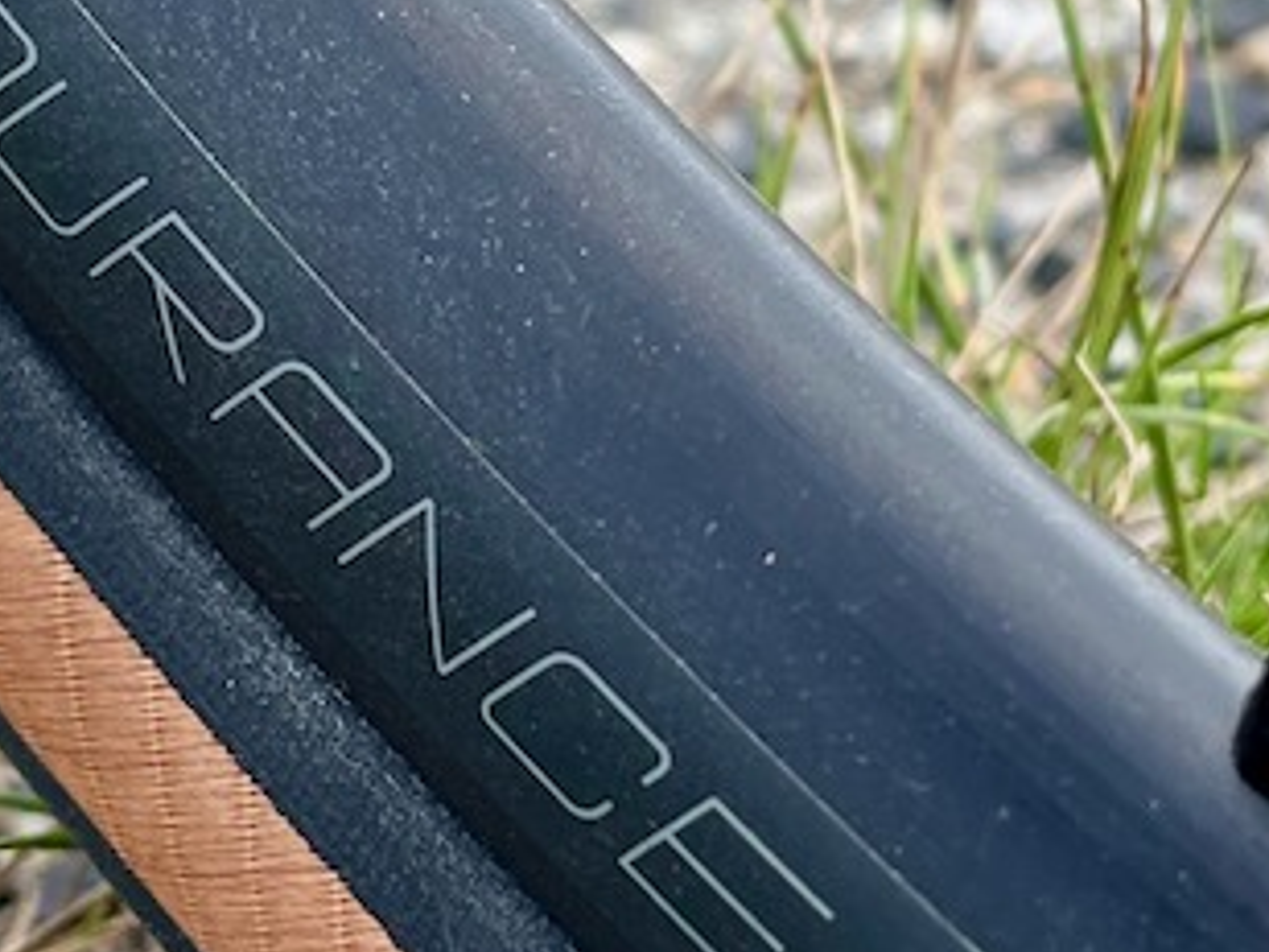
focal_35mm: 108
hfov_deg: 18.2
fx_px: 3959
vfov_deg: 13.7
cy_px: 437
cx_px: 548
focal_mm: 5.1
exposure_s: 1/684
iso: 32
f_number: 1.6
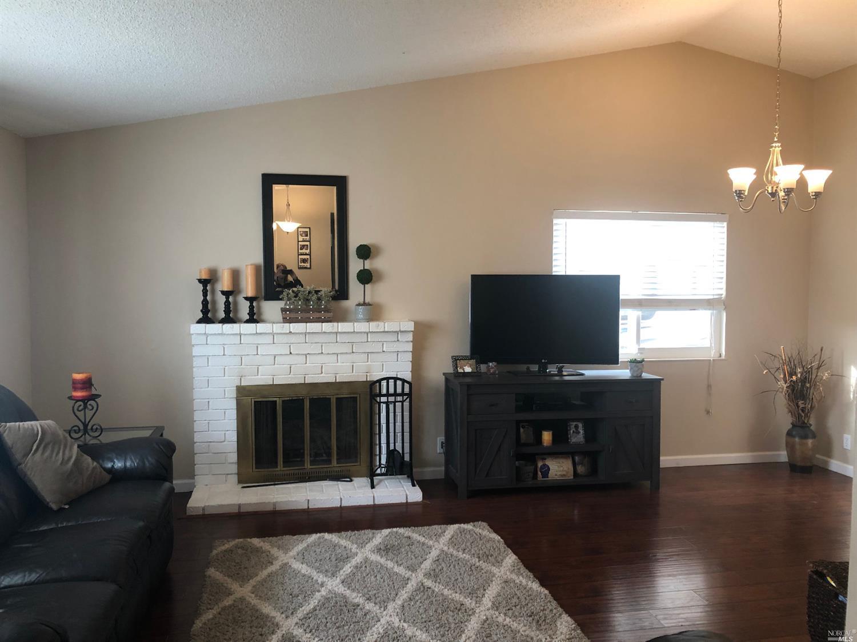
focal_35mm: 28
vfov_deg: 49.7
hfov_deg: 63.5
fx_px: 693
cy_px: 321
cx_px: 428
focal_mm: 3.99
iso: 40
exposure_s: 1/20
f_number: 1.8
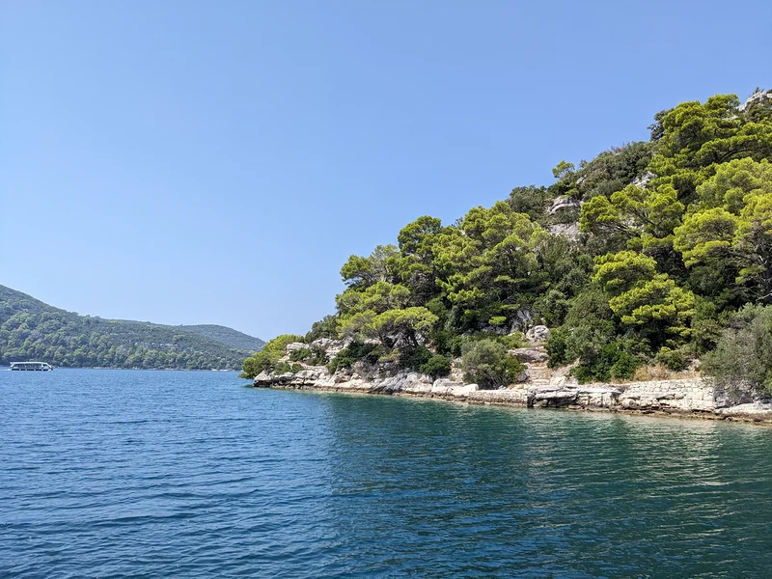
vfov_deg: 51.4
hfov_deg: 65.3
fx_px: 602
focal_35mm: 27
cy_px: 290
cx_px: 386
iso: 58
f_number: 1.73
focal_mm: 4.38
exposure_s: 1/2342
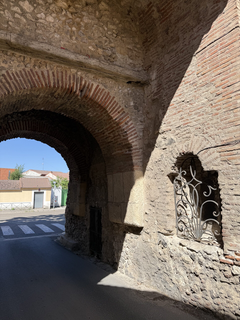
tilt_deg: +8.9
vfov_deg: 71.6
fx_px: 222
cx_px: 120
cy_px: 160
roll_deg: -0.2
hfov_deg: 56.8
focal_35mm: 24
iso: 80
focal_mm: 6.76
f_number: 1.78
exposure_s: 1/3279
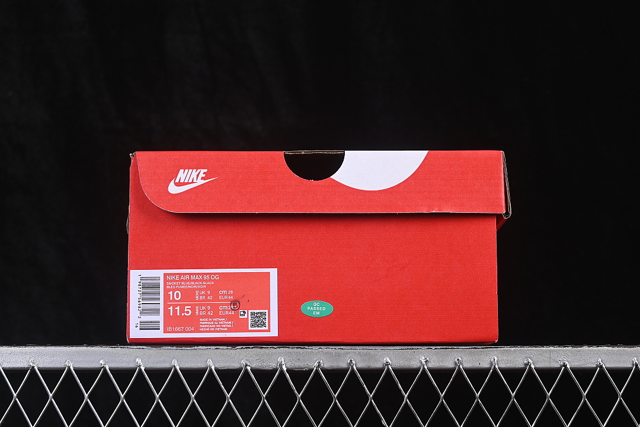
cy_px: 214
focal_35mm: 75
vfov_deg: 18.2
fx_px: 1333
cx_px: 320
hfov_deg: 27.0
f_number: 8
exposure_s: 1/80
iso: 160
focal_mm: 50
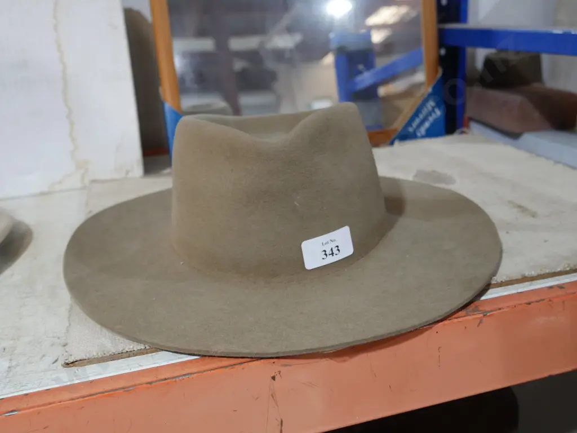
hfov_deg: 51.4
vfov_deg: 39.7
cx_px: 288
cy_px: 216
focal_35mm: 36
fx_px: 600
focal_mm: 18
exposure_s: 1/60
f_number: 4
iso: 1000
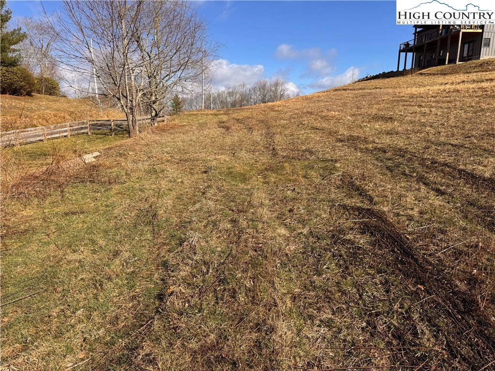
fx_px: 343
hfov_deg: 71.6
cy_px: 186
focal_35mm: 24
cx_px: 248
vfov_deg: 56.8
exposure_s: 1/3802
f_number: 1.78
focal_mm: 6.76
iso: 80
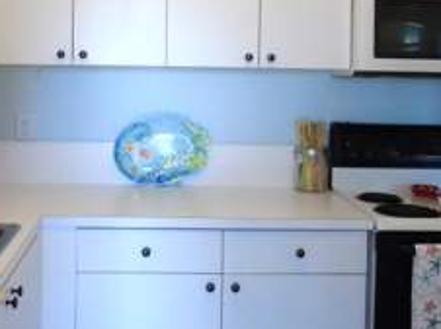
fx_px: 674
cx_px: 162
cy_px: 65
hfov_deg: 36.0
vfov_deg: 26.9
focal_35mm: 53
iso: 640
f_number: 3.4
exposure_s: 1/125
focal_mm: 4.4
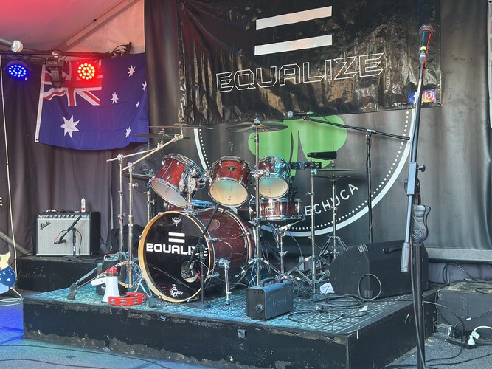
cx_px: 246
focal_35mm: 48
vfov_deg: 30.3
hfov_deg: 39.7
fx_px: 682
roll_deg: +0.8
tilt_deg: -0.6
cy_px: 184
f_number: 1.78
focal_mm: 6.86
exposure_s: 1/50
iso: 125
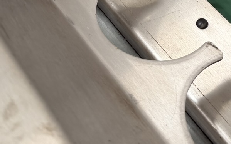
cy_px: -89
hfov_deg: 23.7
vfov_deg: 13.8
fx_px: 548
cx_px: 160
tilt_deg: -46.6
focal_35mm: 87
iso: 160
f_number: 1.78
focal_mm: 6.76
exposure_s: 1/50
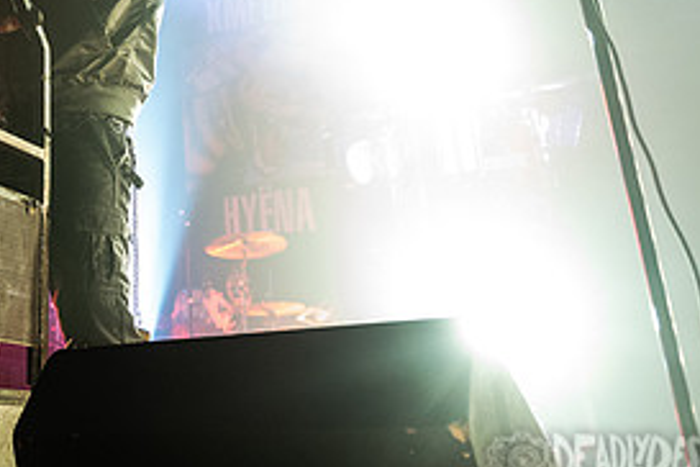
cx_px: 44
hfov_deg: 36.0
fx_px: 992
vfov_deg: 25.5
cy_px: 27
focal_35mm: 51
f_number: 3.2
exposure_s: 1/400
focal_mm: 24
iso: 3200
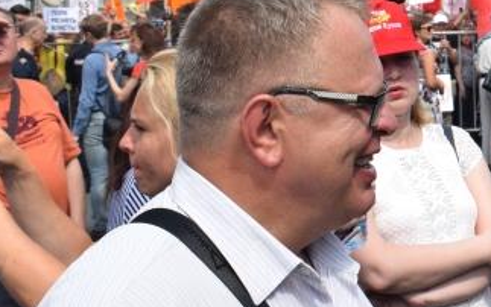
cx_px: 724
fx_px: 1686
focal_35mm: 126
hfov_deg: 15.4
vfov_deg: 10.4
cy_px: 77
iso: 200
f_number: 10
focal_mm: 26
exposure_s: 1/400
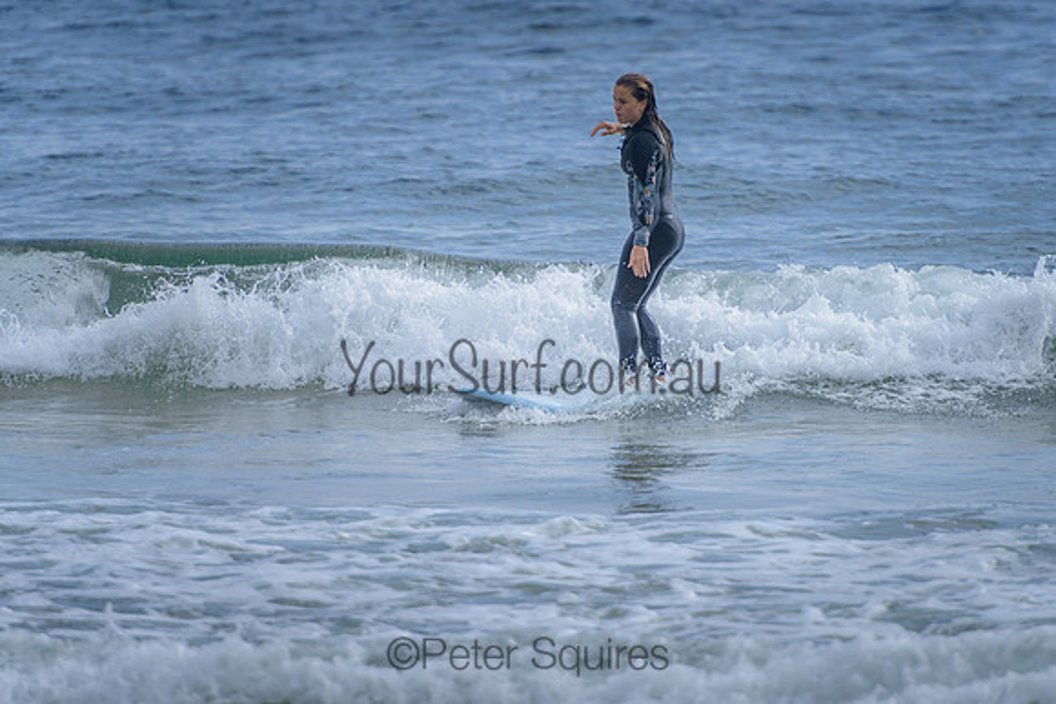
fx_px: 14386
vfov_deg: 2.8
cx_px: 615
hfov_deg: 4.2
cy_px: 330
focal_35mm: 490
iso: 200
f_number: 5.6
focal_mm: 400
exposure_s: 1/1600
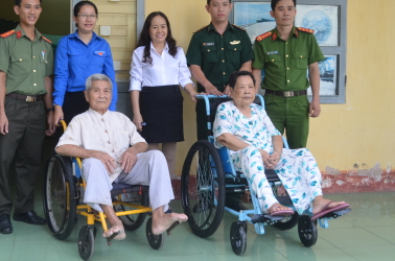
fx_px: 525
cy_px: 87
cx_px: 126
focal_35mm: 48
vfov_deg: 27.8
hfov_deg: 40.6
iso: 400
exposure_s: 1/80
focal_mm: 22
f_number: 4.5
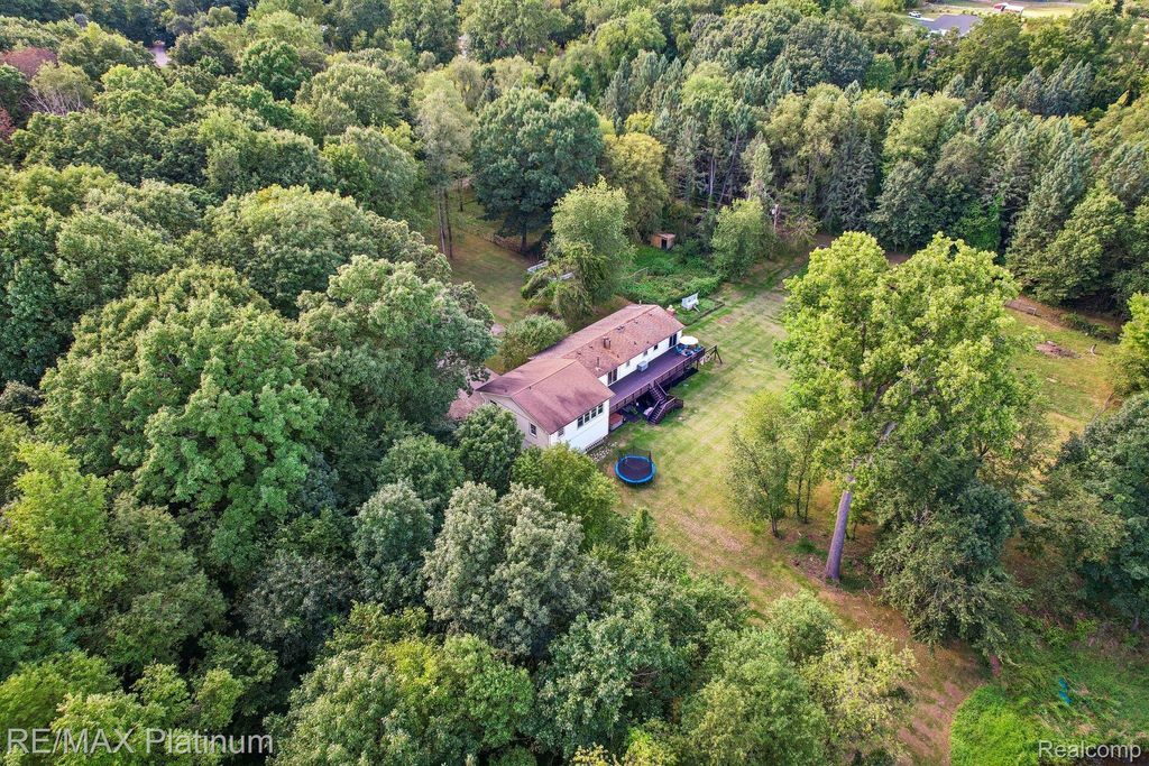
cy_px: 383
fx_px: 702
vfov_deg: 57.2
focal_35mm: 22
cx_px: 574
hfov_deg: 78.6
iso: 100
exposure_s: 1/100
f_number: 2.8
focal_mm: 8.4
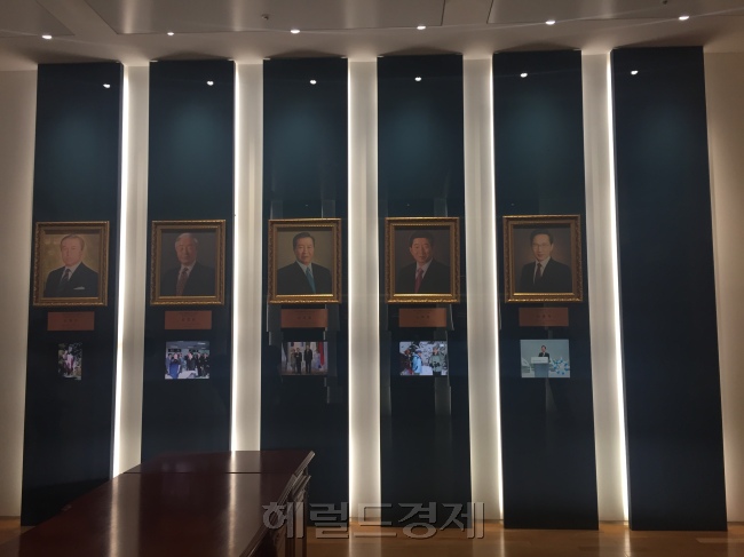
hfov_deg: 61.7
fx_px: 623
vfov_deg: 48.2
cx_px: 372
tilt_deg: +2.8
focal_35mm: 29
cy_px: 278
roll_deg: -0.5
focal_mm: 4.15
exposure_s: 1/30
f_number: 2.2
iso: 64
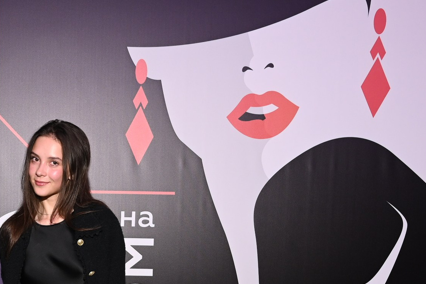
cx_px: 50
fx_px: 769
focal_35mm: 65
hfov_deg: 29.8
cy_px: 317
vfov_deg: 19.9
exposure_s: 1/160
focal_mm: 24
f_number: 5
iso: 500
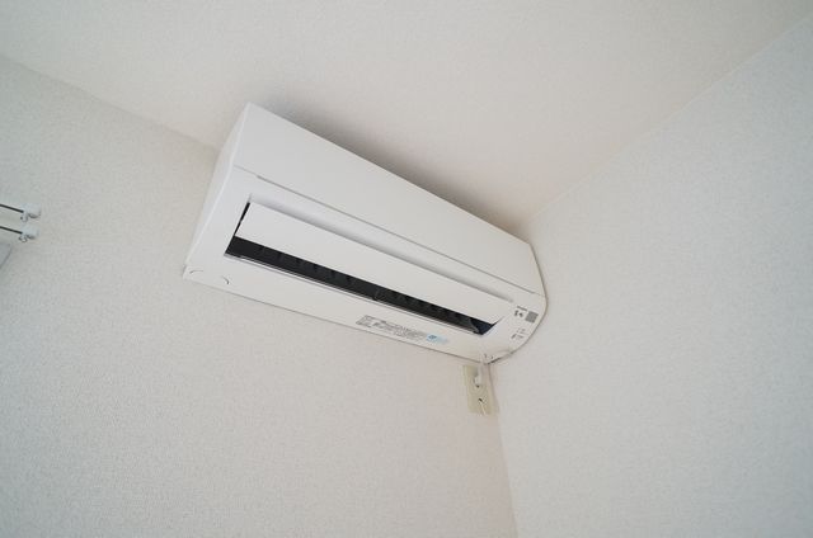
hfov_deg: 73.8
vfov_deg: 52.9
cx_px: 406
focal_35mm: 24
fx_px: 541
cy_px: 269
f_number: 4
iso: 1600
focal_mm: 16
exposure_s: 1/160
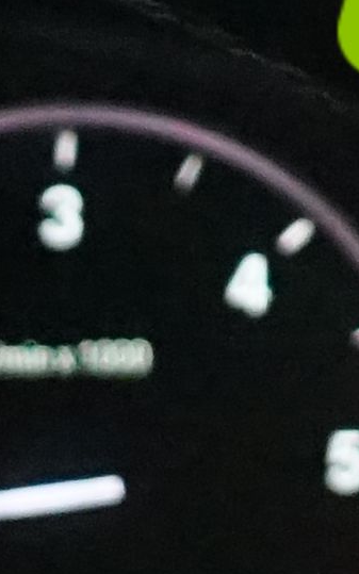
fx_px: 6213
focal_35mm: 397
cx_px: -458
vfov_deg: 5.1
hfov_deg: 3.3
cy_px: 1455
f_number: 4
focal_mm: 35
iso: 6400
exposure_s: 1/60
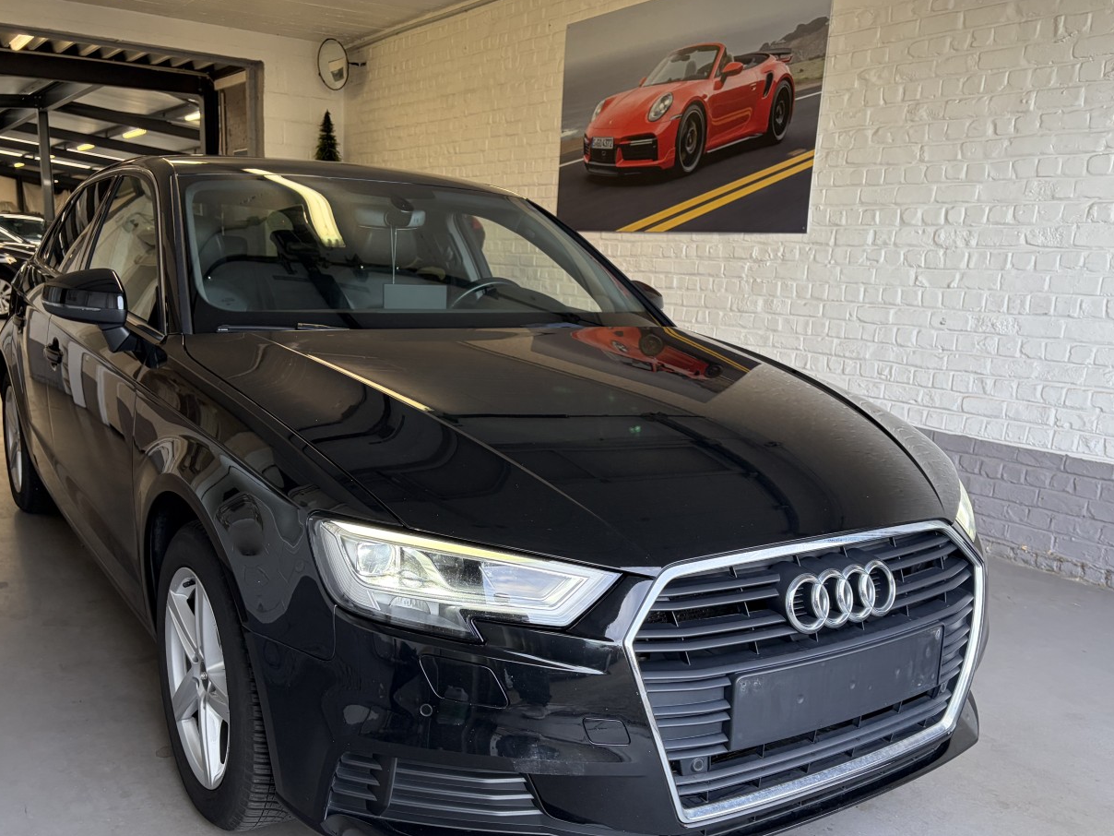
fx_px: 998
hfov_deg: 58.2
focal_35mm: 31
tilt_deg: -10.1
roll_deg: -0.8
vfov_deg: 45.3
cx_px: 491
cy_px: 487
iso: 125
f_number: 1.6
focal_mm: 5.96
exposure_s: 1/190
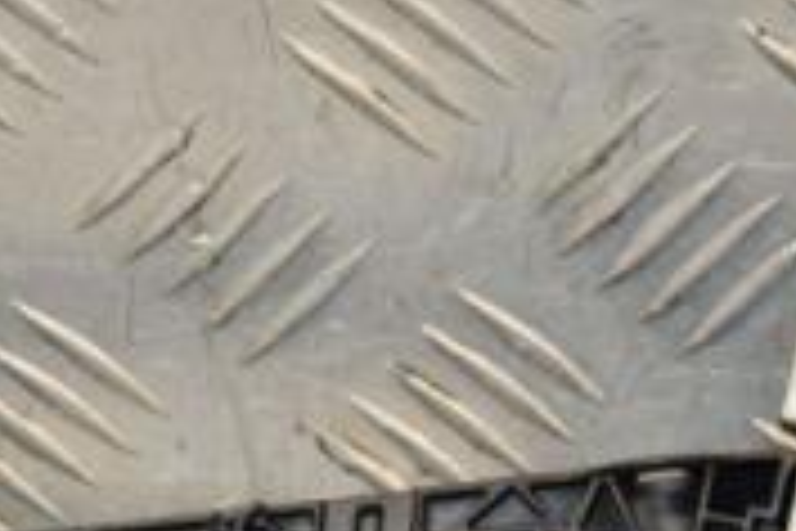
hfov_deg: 6.5
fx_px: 6964
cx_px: 477
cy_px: 666
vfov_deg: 4.3
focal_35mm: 315
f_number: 5.6
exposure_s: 1/200
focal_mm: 62
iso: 800
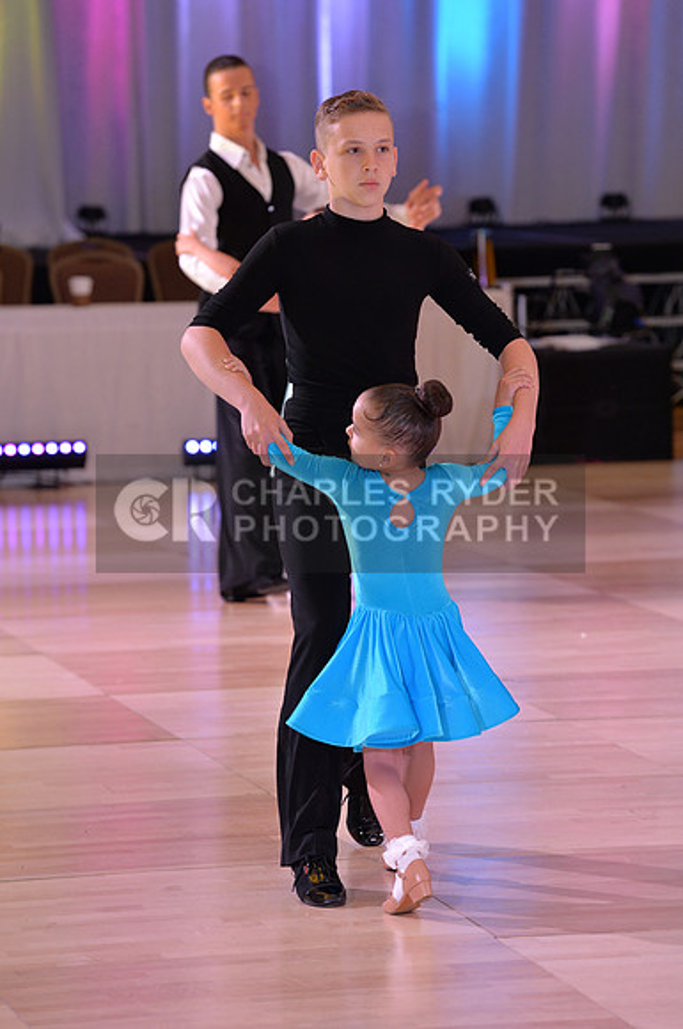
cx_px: 342
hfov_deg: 7.4
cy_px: 514
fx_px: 5280
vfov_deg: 11.1
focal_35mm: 185
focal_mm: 185
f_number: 5
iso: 1250
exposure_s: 1/250
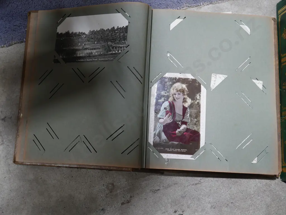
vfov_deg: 36.0
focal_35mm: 40
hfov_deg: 46.8
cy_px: 108
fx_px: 330
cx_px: 143
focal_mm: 20
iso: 500
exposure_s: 1/60
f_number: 4.4
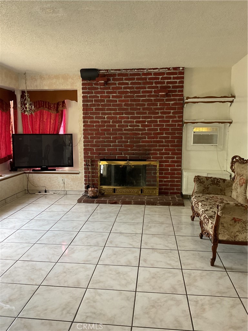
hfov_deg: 48.2
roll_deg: +0.4
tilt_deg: -6.3
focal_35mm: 29
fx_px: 277
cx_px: 124
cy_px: 166
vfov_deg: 61.7
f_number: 1.8
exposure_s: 1/60
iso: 100
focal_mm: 3
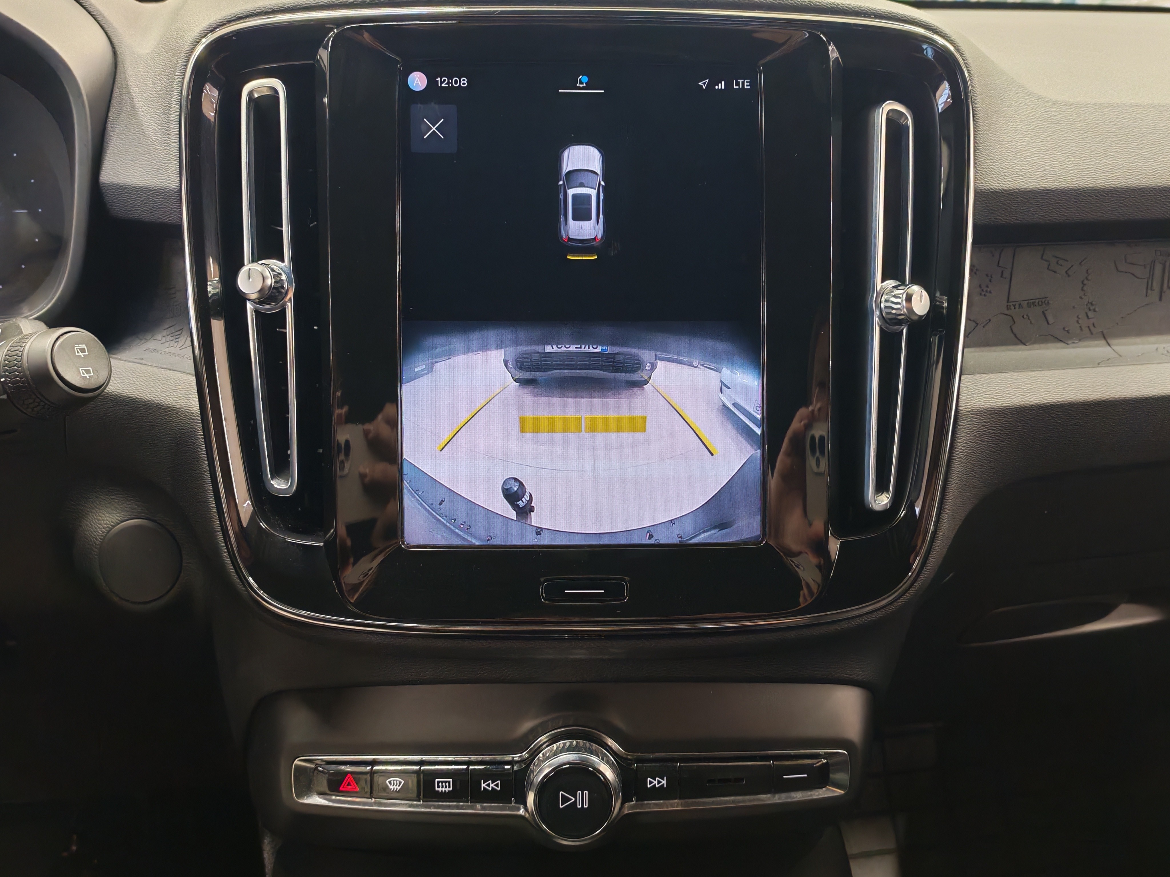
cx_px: 585
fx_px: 1082
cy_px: 438
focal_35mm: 32
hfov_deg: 56.8
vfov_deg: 44.2
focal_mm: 6.12
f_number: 1.9
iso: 2000
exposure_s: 1/50
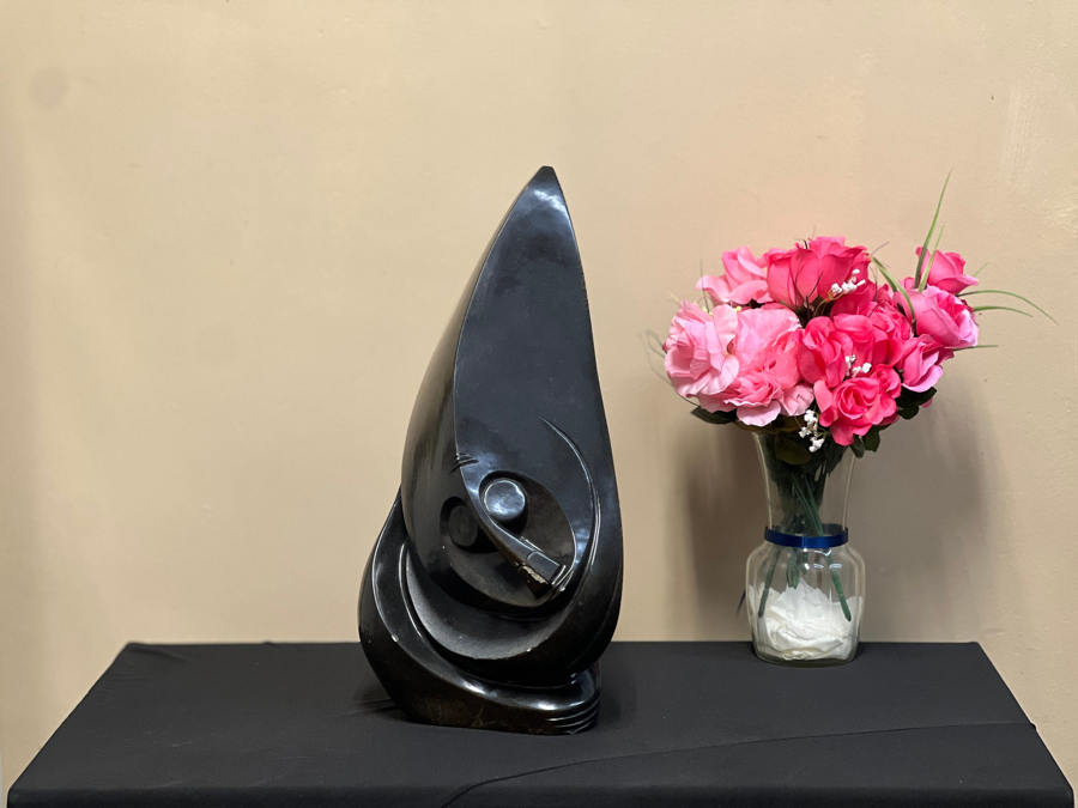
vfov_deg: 19.1
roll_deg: +1.0
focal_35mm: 77
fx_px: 2398
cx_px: 539
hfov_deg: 25.3
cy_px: 404
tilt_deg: -7.6
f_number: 2.8
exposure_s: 1/40
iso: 250
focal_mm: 9
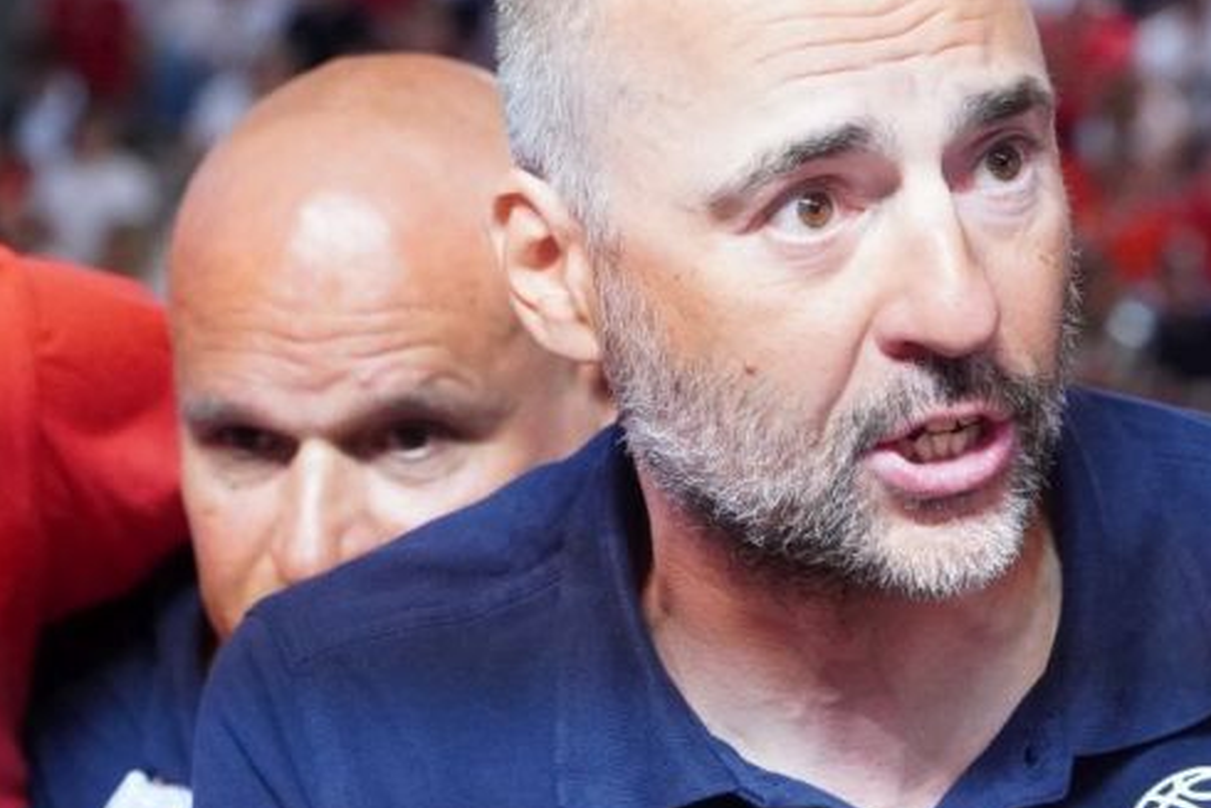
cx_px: 746
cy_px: 398
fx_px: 6017
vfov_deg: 7.7
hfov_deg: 11.5
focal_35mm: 179
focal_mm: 73
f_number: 5
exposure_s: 1/640
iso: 5000
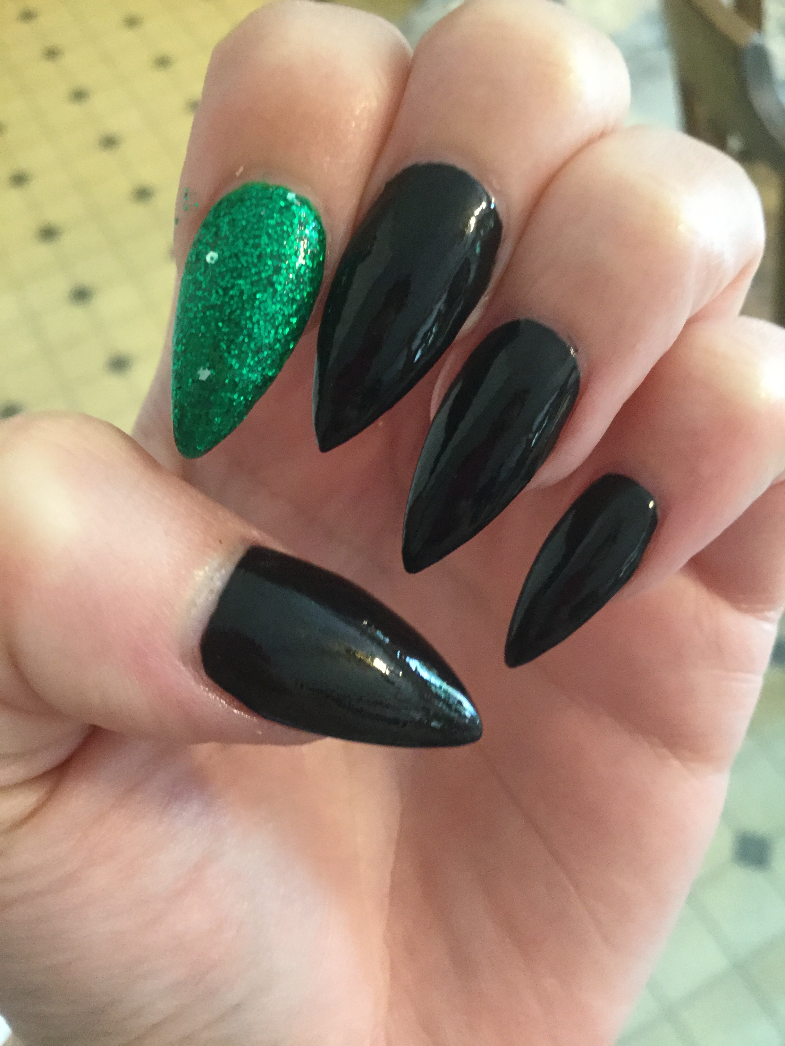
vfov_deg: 58.4
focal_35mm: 31
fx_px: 937
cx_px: 392
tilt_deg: -58.5
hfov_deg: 45.4
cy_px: 523
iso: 200
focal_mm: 3.3
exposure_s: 1/24
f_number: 2.4
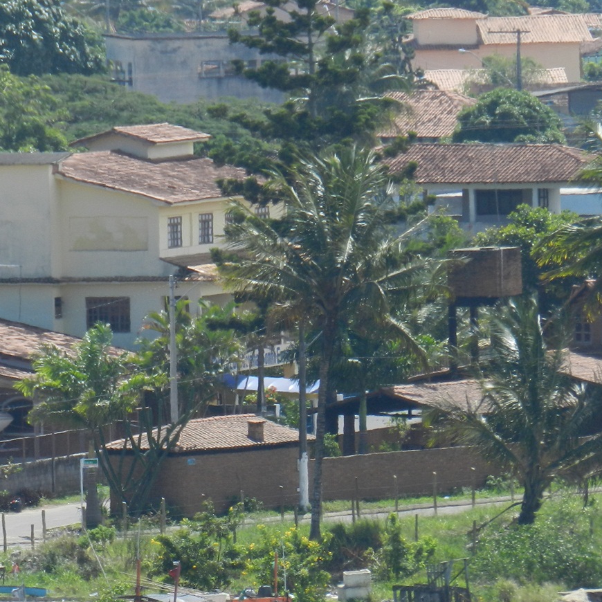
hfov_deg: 2.6
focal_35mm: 680
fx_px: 13379
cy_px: 453
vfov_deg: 2.6
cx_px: 224
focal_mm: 66.1
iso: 160
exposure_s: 1/500
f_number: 5.6
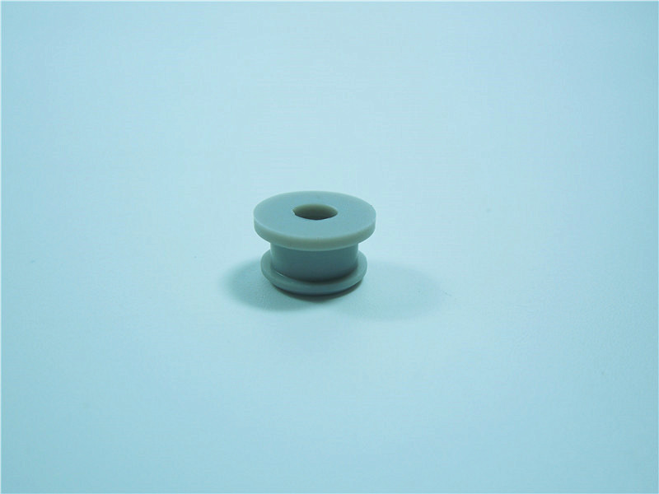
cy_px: 247
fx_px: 666
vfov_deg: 40.7
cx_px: 330
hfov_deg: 52.6
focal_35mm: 35
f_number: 3.7
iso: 100
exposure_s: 1/100
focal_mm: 6.3
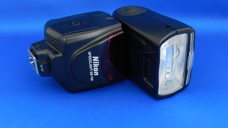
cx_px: 114
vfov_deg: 28.3
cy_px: 52
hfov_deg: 48.4
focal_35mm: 42
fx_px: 254
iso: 400
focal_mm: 6.7
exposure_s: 1/30
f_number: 4
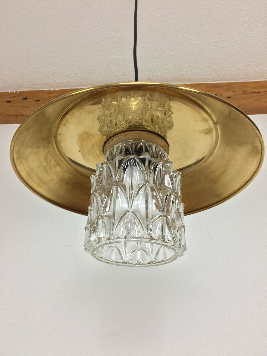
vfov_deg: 61.7
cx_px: 134
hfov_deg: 48.2
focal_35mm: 29
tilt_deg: +28.3
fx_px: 298
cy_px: 178
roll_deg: +0.3
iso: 40
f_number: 2.2
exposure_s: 1/33
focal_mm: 4.15
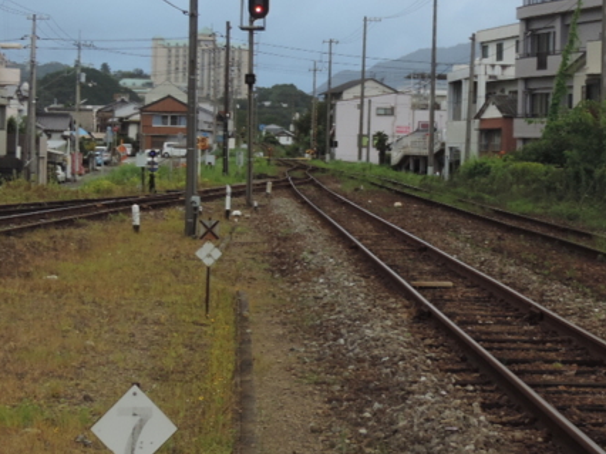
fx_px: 1977
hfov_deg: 17.4
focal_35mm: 113
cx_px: 334
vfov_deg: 13.0
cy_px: 111
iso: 80
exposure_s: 1/80
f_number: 3.5
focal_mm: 8.3
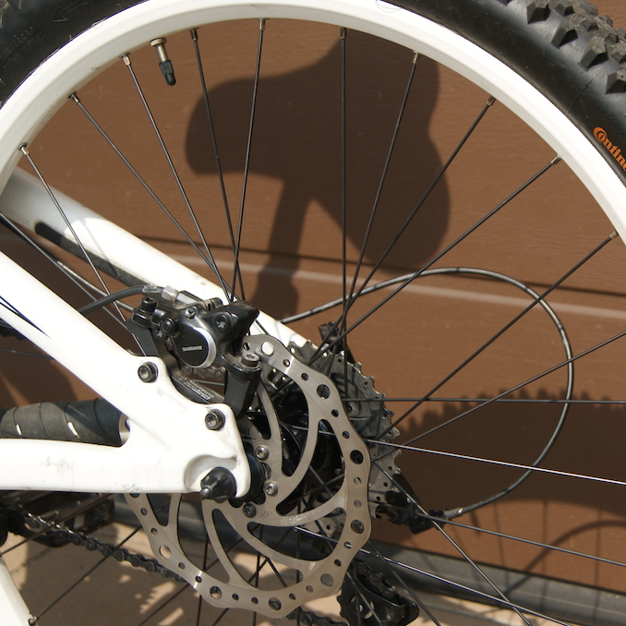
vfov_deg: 22.5
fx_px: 1575
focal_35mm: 77
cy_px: 313
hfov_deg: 22.3
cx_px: 440
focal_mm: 40
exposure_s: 1/400
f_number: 5.6
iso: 100
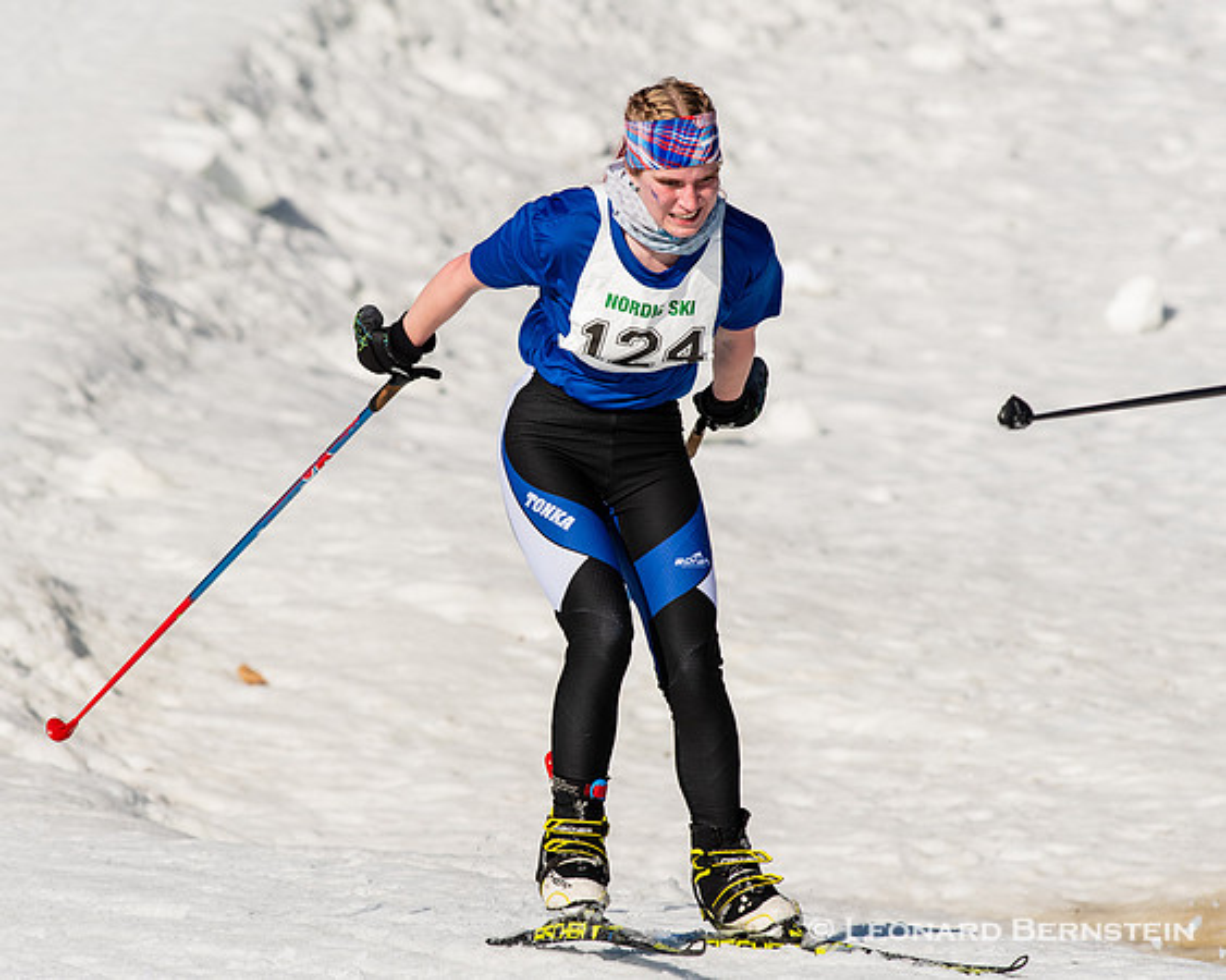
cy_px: 486
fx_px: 18523
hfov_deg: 3.8
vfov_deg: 3.0
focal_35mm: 511
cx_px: 485
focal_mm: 300
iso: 400
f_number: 7.1
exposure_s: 1/2000
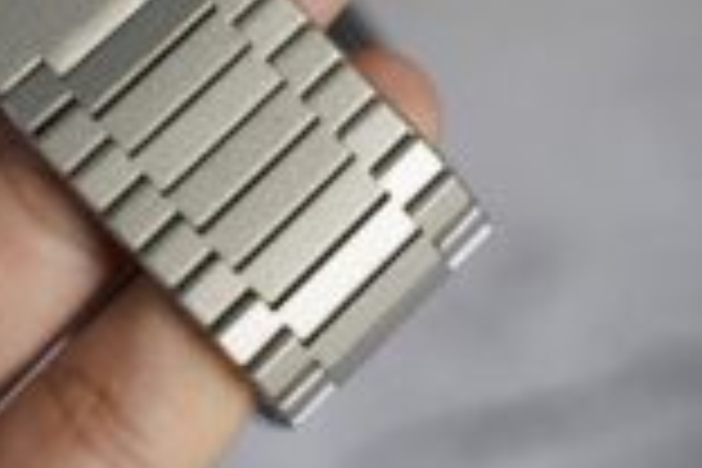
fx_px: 3744
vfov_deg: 7.1
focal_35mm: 192
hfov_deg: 10.7
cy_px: -119
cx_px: 76
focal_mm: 75
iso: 1250
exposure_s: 1/160
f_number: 4
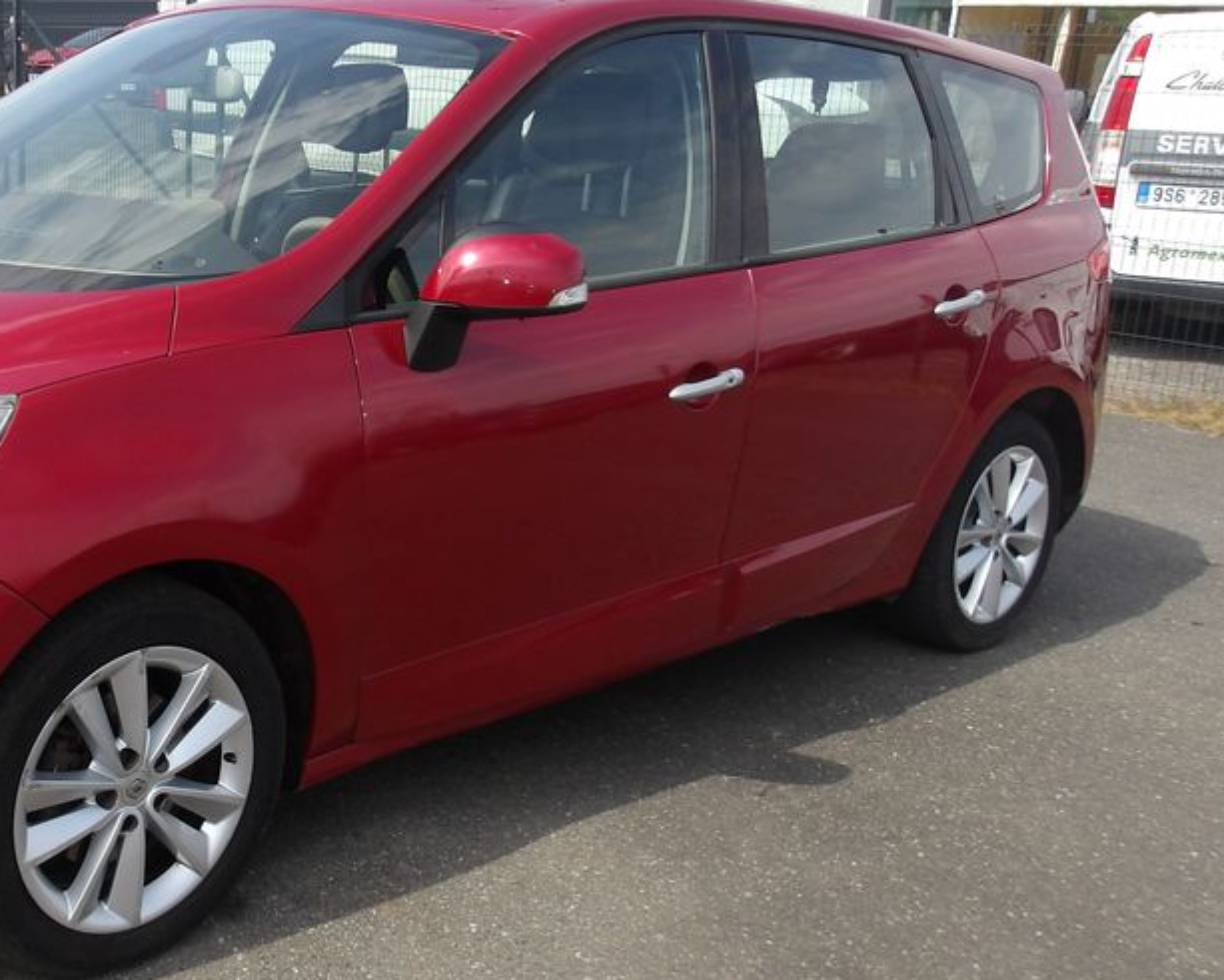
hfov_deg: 40.0
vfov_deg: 34.2
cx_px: 214
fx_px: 1595
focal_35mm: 44
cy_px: 509
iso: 100
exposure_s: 1/958
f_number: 3
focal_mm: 4.9
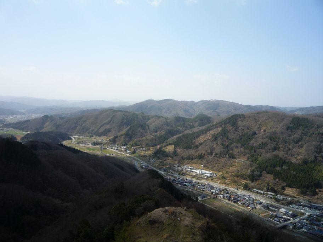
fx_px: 280
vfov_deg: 46.8
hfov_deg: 60.0
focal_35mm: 30
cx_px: 162
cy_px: 121
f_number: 5
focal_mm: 5.2
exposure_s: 1/400
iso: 100
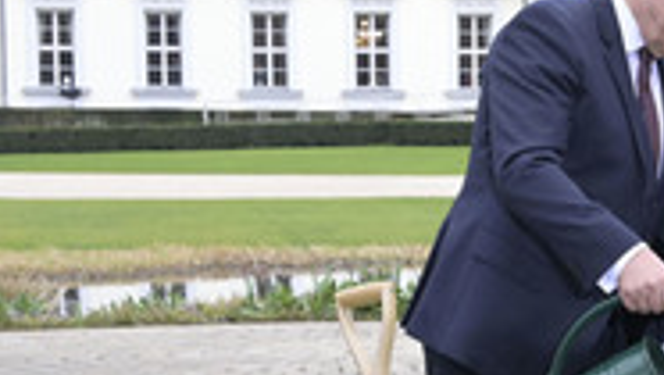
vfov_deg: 7.3
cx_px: 716
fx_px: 2908
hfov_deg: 12.8
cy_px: 371
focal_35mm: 165
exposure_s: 1/400
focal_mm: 65
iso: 5000
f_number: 10
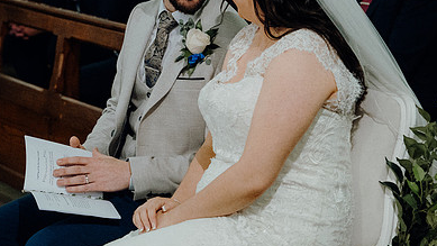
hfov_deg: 13.1
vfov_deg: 7.4
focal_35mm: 164
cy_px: 66
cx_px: 201
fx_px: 1901
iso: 5000
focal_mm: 70
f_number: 3.5
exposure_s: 1/200
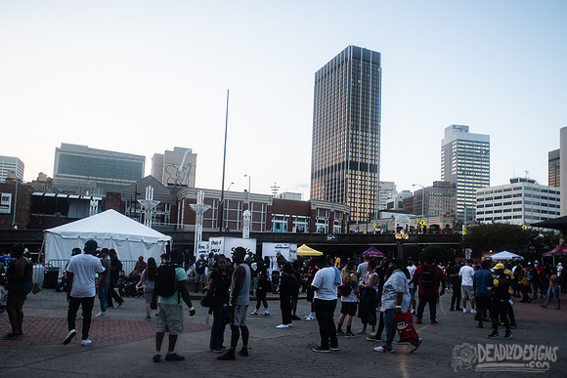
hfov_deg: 68.3
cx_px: 287
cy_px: 226
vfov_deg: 48.4
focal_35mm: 27
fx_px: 418
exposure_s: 1/250
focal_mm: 20
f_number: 3.5
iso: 250
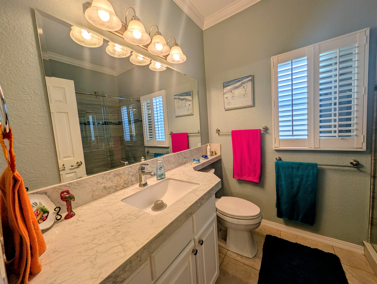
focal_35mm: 12
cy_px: 142
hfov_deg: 110.5
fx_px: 131
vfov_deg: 94.6
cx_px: 188
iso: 50
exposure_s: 1/120
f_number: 1.95
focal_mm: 2.23
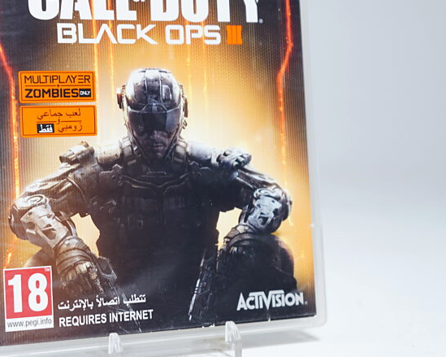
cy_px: 113
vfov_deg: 18.6
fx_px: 1082
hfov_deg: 23.2
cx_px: 138
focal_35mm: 82
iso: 160
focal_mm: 40
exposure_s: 1/10
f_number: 4.5
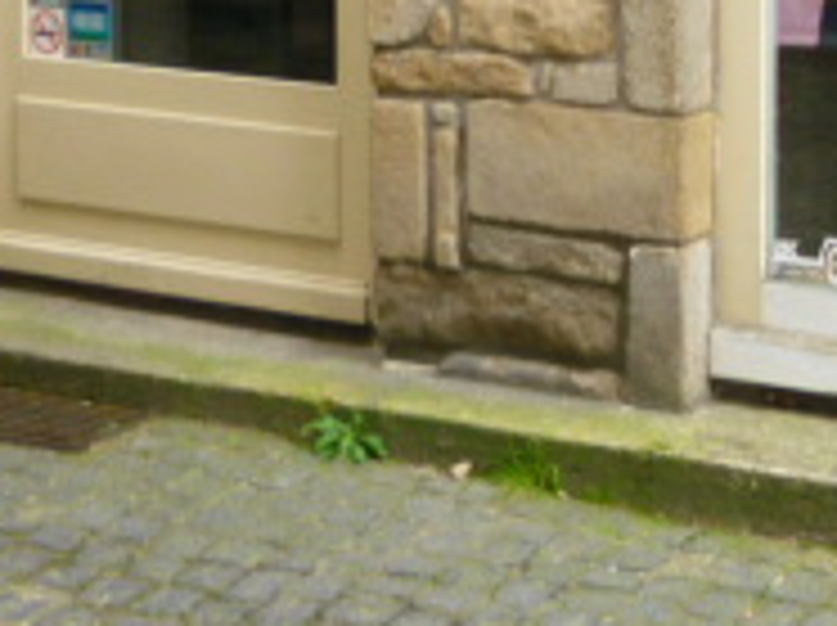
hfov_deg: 18.6
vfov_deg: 14.0
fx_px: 2415
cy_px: -257
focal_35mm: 100
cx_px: 1012
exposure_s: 1/50
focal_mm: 5.2
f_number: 3.3
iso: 100
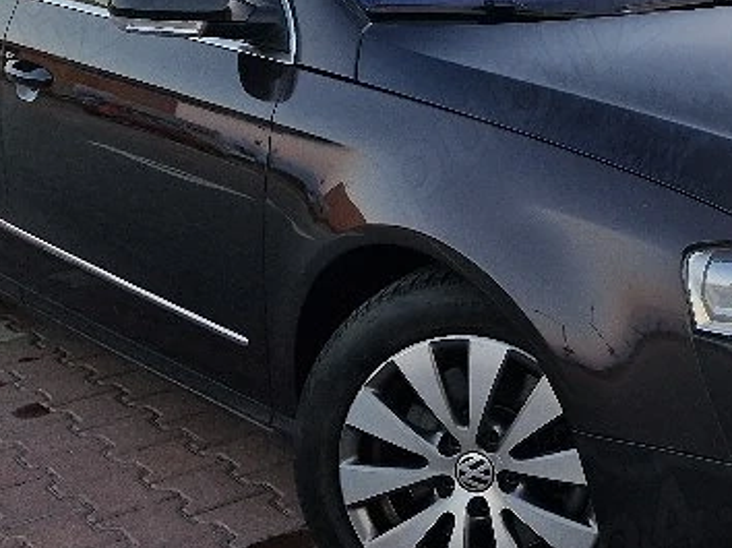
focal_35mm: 65
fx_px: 1374
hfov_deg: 28.0
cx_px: 736
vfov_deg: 22.0
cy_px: 56
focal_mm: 5.4
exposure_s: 1/182
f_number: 1.8
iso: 80
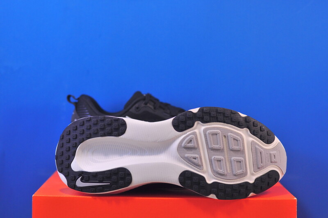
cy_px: 109
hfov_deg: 27.0
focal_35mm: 75
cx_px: 164
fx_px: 682
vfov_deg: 18.1
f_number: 2.5
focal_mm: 50
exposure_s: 1/320
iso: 250
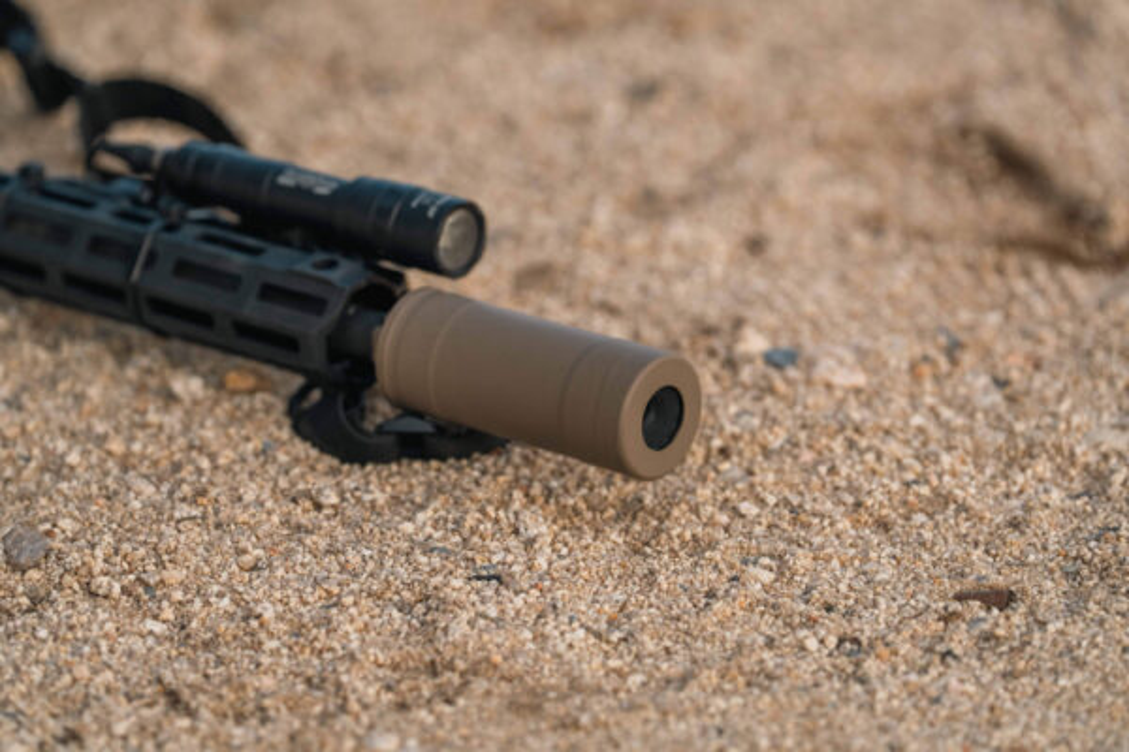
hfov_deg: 10.3
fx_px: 6272
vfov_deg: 6.9
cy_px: 376
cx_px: 564
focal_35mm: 200
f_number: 4
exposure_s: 1/640
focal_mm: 200
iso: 640
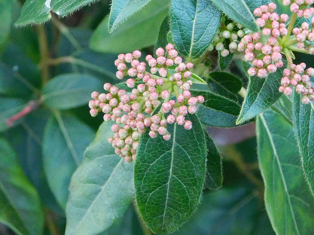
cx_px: 222
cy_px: 74
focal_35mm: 149
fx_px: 1351
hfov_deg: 13.2
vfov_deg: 9.9
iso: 800
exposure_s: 1/50
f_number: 4.4
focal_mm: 14.2
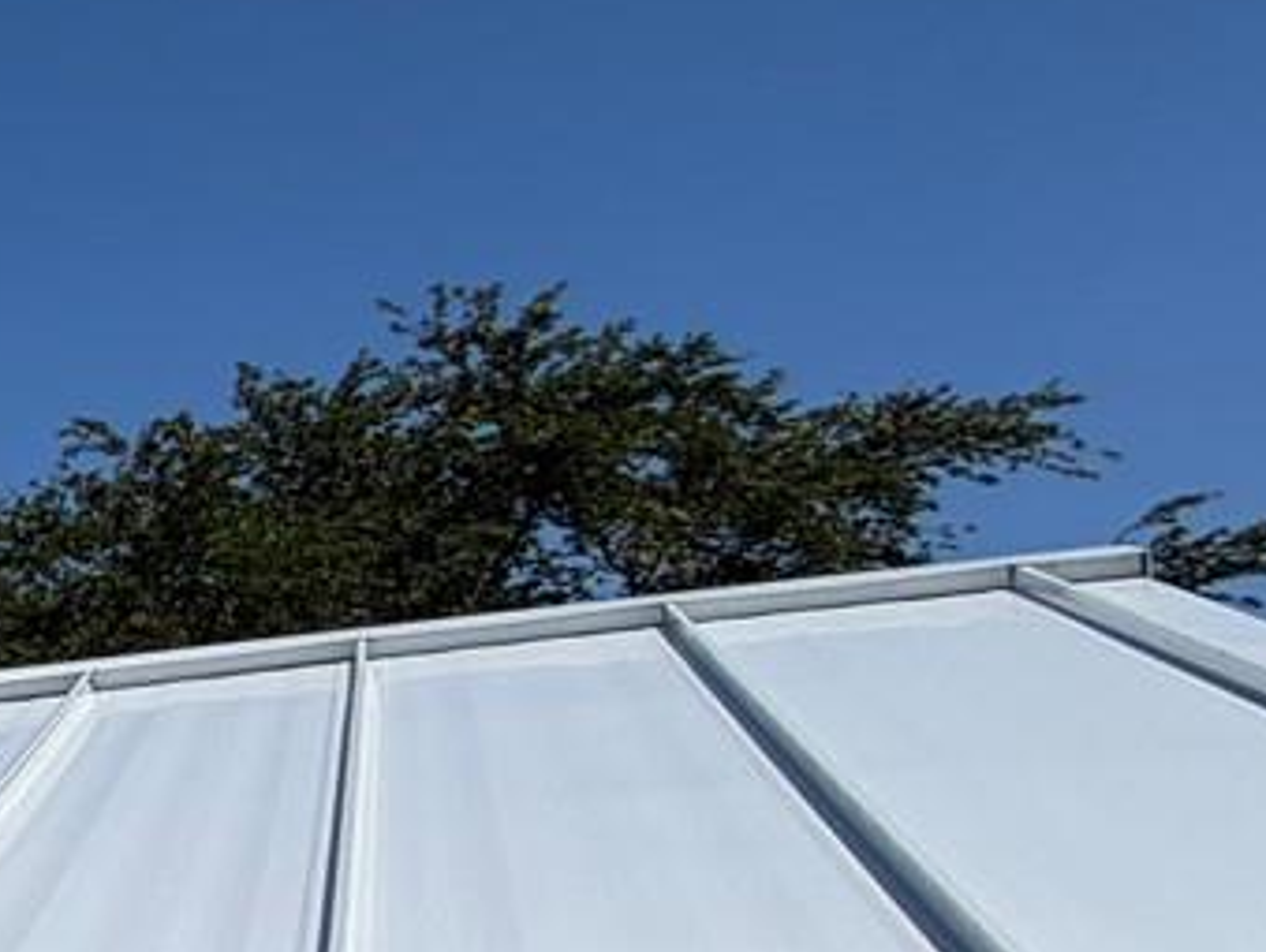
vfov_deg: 22.2
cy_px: 631
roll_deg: +0.4
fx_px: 2416
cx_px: -1673
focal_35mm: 66
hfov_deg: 15.9
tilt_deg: +12.8
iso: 20
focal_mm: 2.22
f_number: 2.2
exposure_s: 1/2092
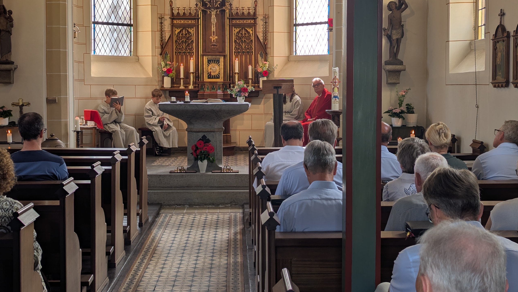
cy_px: 118
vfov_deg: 22.6
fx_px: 728
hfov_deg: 39.2
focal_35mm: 53
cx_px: 262
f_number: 1.85
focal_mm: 6.81
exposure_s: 1/99.9
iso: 45
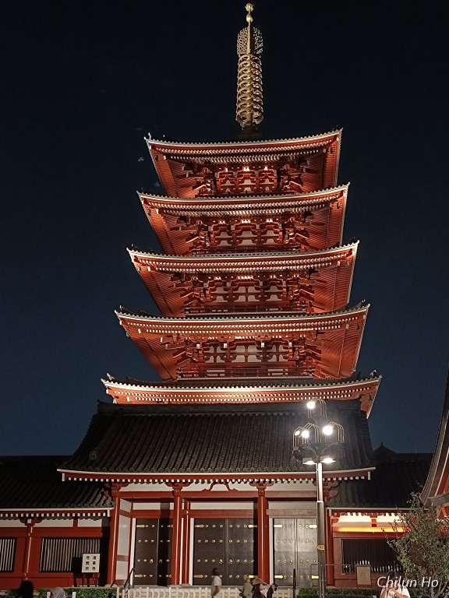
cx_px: 224
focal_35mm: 24
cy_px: 299
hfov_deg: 56.8
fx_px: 415
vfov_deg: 71.6
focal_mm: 6.14
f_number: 1.65
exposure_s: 1/25
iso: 2420
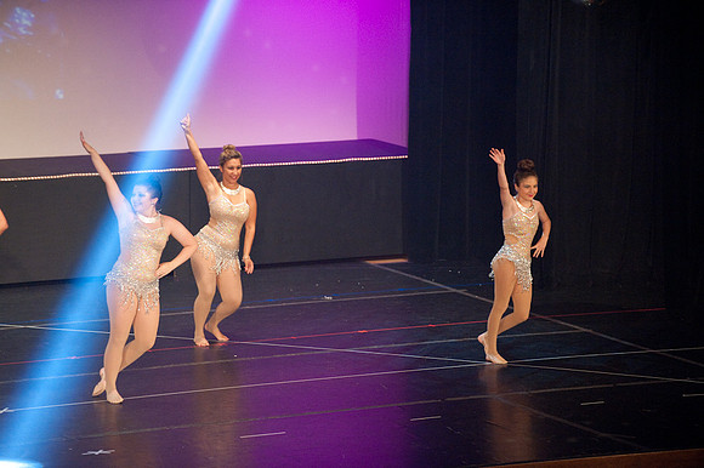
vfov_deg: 6.9
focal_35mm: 200
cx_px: 352
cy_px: 234
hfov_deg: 10.3
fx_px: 3909
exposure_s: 1/200
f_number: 4
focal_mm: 200
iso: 3200
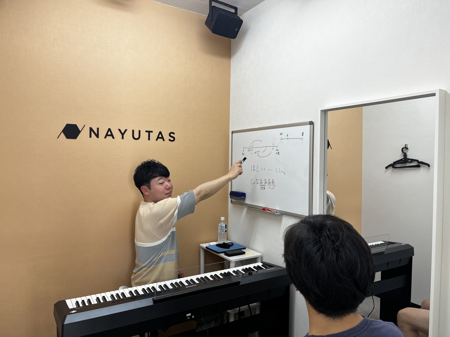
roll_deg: -1.0
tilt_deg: -1.3
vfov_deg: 53.1
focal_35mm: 26
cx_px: 225
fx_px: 338
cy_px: 168
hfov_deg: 67.3
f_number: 1.6
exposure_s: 1/120
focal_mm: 5.1
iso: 80
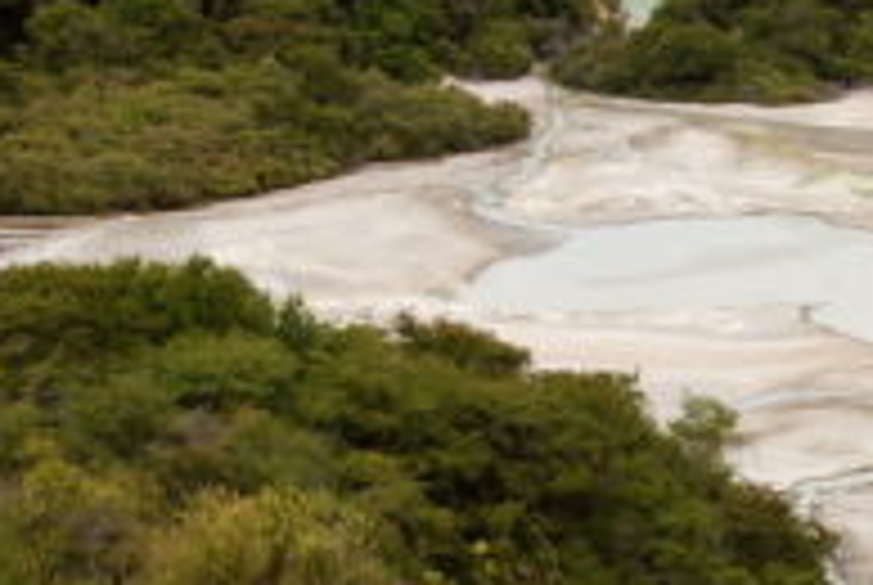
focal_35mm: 104
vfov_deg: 13.2
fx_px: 2533
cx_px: 788
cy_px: 263
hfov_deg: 19.2
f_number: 6.3
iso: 100
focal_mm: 27
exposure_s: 1/160
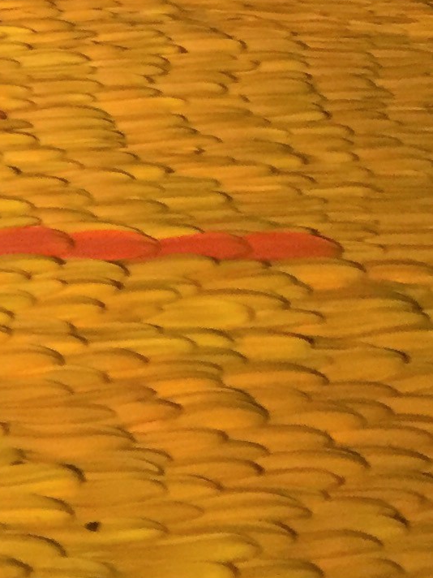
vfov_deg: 13.7
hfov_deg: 10.5
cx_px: -328
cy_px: -363
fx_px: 2218
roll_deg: +3.2
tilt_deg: -10.4
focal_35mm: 133
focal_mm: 4.15
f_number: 2.2
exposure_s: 1/17
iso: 250
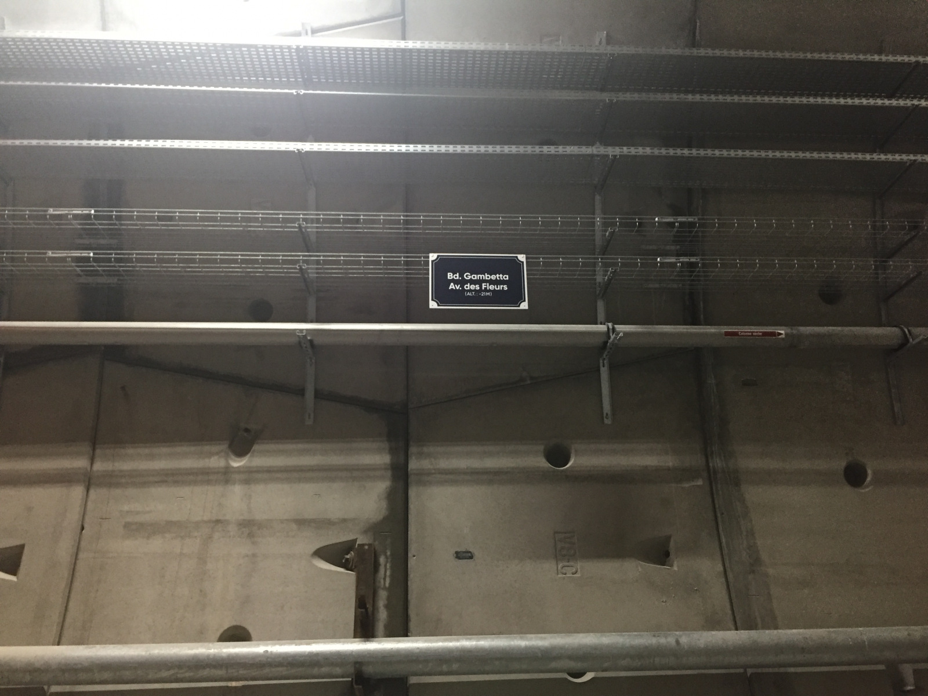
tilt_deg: +20.8
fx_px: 777
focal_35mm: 29
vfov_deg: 48.2
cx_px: 464
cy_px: 348
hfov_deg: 61.7
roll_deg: +0.3
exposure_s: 1/20
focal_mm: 4.15
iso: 250
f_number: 2.2
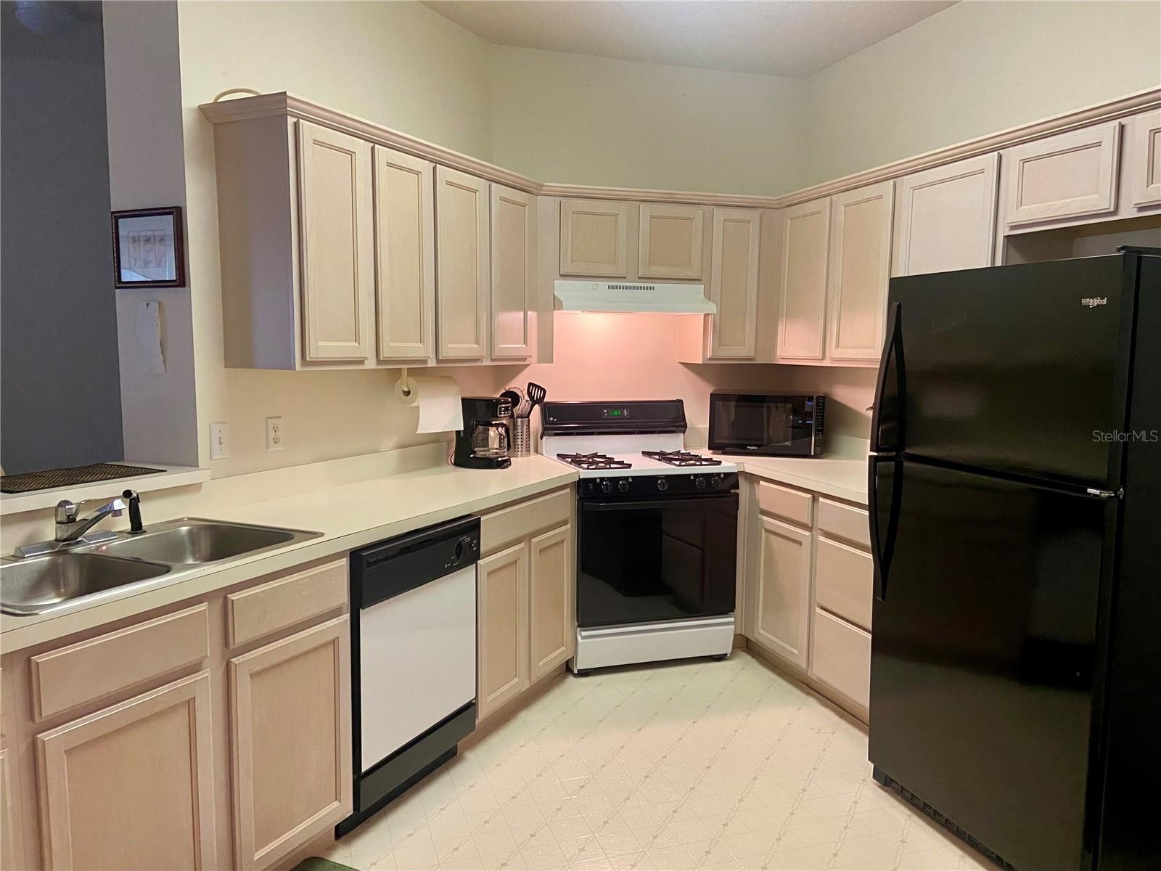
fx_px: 872
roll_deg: -0.3
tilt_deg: -7.9
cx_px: 580
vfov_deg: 53.1
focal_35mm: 26
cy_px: 436
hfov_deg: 67.3
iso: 400
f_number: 1.8
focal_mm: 4.25
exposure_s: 1/60
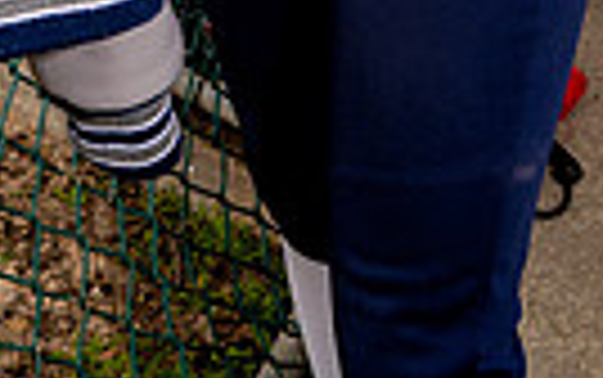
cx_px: 144
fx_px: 1974
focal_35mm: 120
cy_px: -585
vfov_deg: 9.5
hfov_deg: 17.3
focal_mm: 35
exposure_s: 1/250
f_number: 8
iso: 100
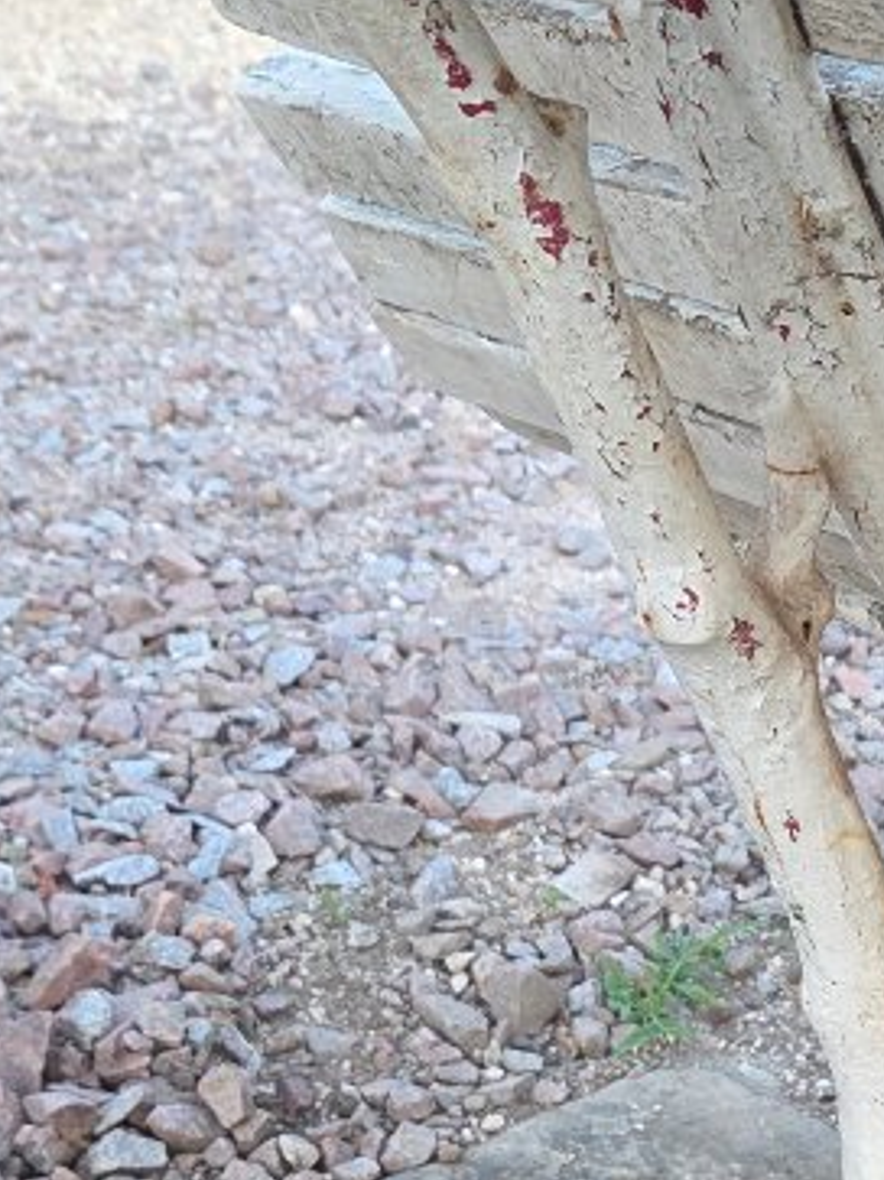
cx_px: 826
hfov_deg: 19.0
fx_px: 2589
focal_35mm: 76
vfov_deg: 25.3
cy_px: 897
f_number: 1.8
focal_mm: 5.4
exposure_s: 1/180
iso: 200
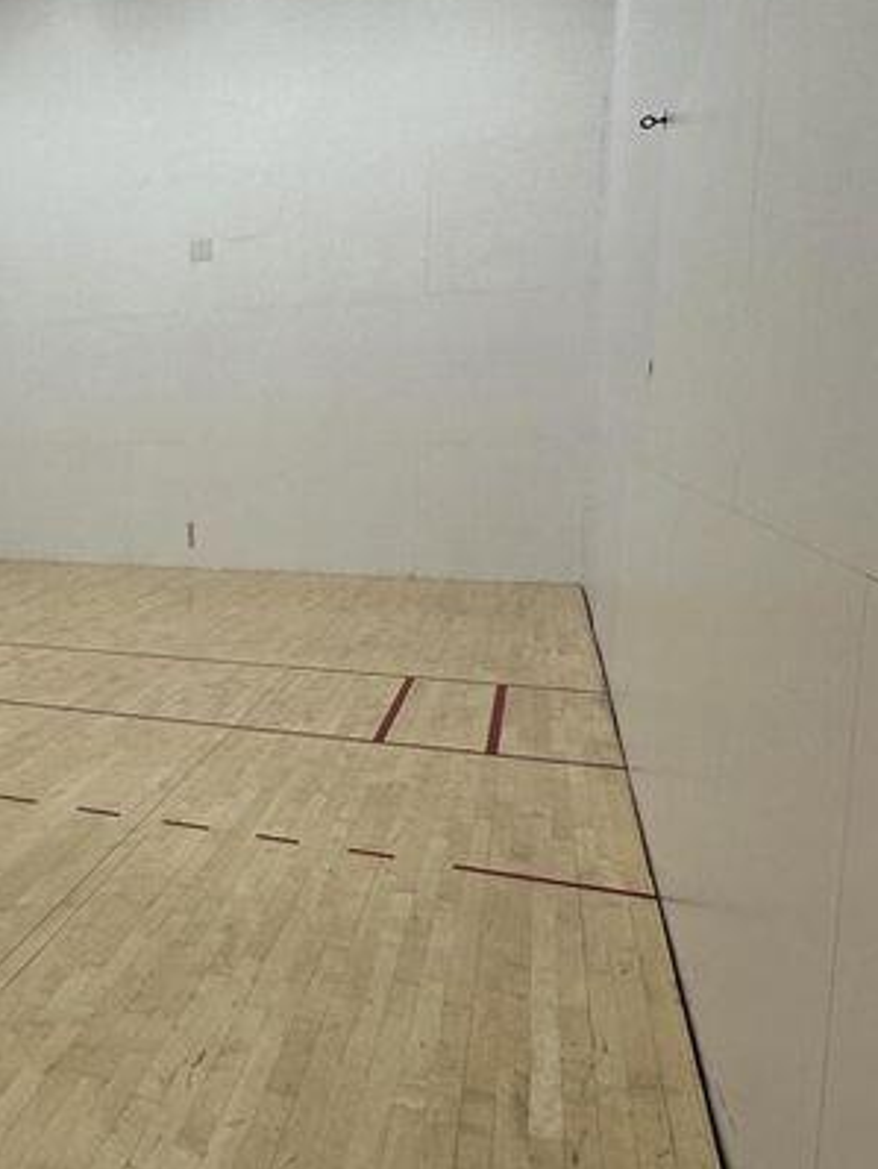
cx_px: -238
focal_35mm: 36
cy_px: 567
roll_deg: +1.6
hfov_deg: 31.5
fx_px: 1216
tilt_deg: -6.0
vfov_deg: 51.3
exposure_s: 1/134
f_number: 2.2
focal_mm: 2.22
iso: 40
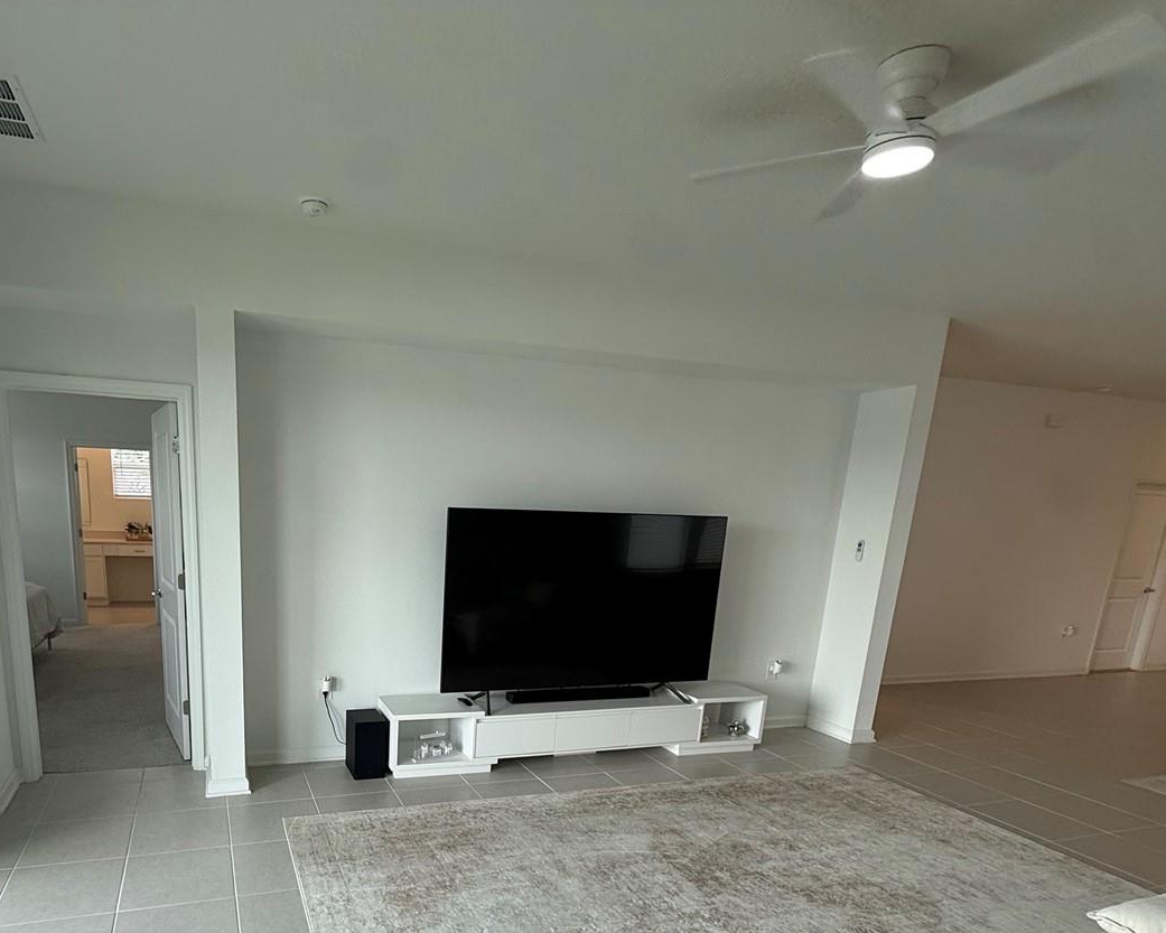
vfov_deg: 62.8
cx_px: 416
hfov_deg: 75.8
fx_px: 725
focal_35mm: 21
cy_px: 665
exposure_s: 1/120
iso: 100
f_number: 2.2
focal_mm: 2.22
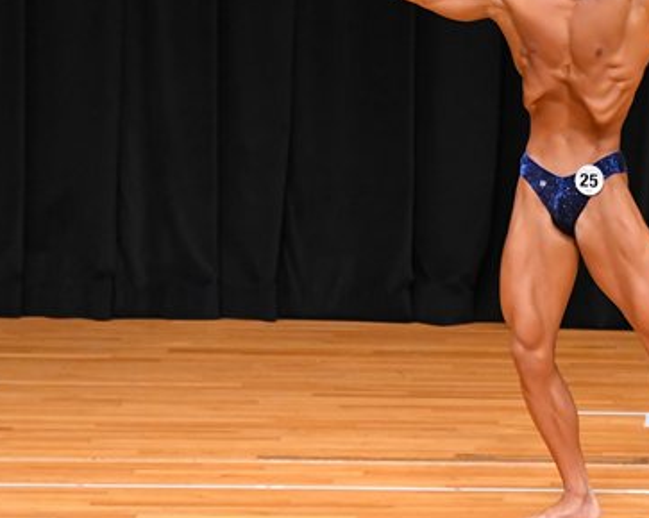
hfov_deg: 4.3
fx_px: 8658
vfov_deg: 3.4
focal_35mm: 451
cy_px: 138
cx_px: 566
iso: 4000
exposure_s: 1/400
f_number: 5.6
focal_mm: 150
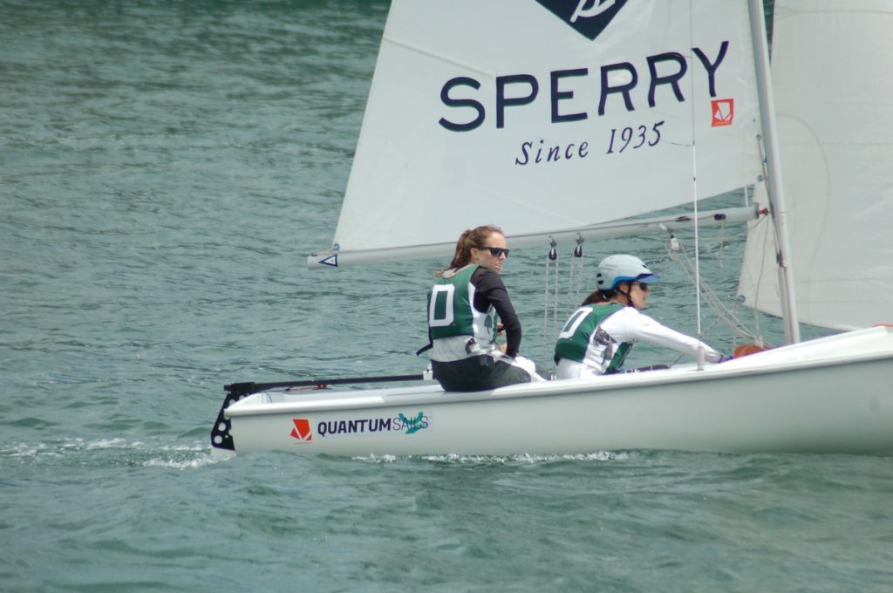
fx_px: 11148
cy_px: 296
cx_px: 446
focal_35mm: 450
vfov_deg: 3.0
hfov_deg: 4.6
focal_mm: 300
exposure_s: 1/1600
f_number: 5.6
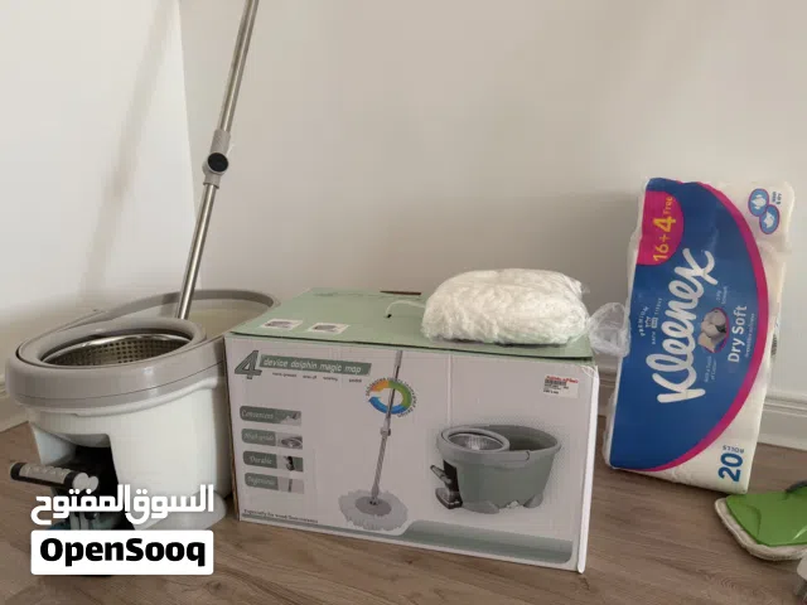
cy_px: 302
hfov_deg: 71.6
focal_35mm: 24
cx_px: 404
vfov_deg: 56.8
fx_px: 560
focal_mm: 6.76
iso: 200
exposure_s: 1/62
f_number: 1.78
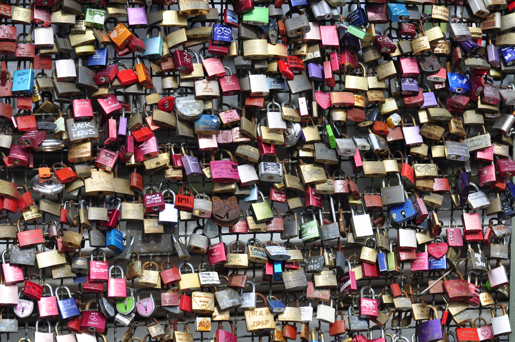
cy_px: 171
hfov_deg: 19.5
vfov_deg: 13.0
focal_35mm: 105
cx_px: 258
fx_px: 1500
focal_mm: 70
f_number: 4.5
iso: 200
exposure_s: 1/1000
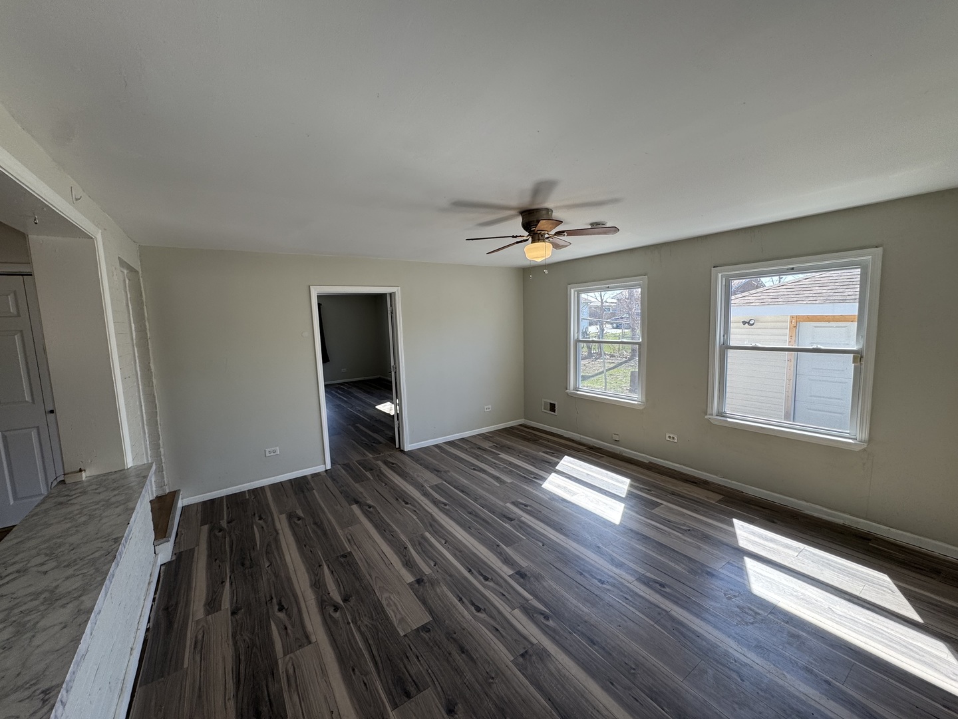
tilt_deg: -6.8
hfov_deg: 102.1
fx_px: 387
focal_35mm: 14
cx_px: 479
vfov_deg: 85.7
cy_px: 360
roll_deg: +2.4
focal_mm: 2.22
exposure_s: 1/138
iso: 40
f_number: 2.2
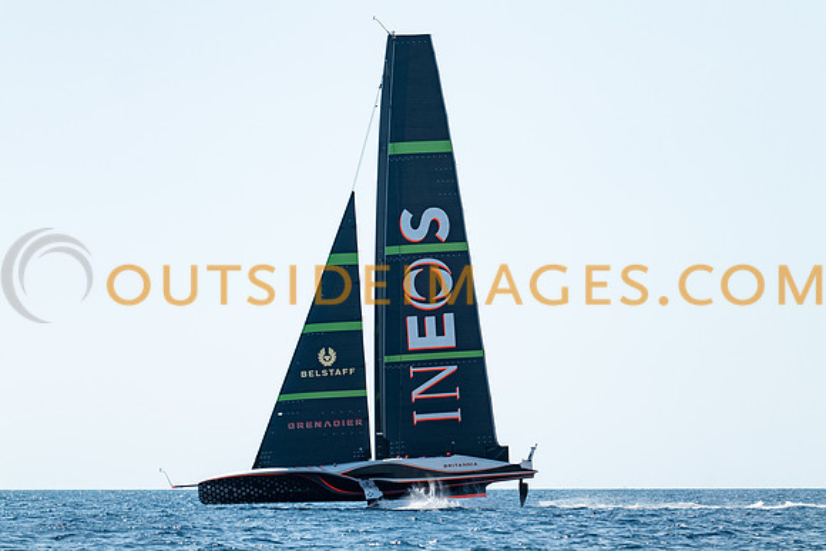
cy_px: 276
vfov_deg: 6.6
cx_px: 413
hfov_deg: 9.8
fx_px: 4811
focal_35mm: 210
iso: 100
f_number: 2.8
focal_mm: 200
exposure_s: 1/4000
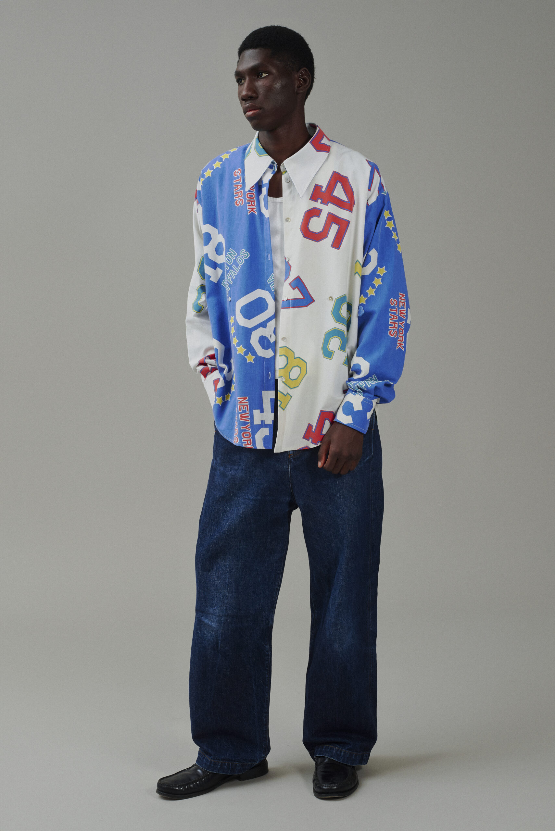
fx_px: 1340
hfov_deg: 23.4
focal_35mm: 58
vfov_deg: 34.5
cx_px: 278
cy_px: 416
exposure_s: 1/125
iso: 200
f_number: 11
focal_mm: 58
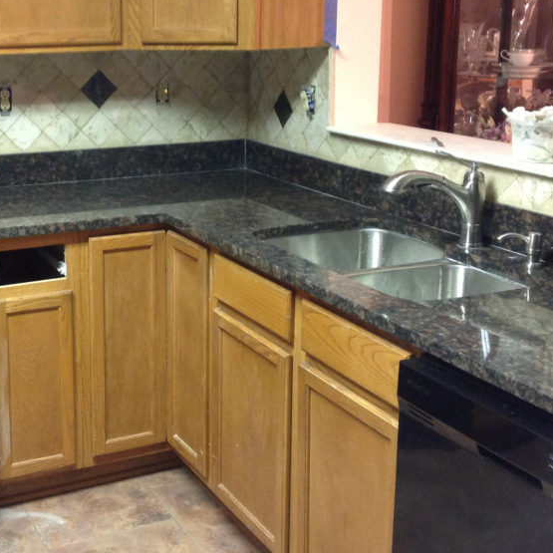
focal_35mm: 57
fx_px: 1030
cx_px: 160
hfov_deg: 29.7
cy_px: 193
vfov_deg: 29.9
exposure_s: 1/15
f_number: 2.4
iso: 200
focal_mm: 4.28
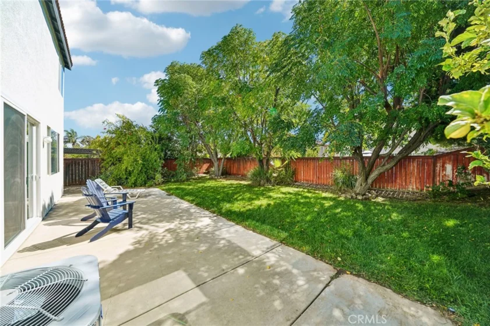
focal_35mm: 12
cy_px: 163
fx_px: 163
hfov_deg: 112.6
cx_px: 245
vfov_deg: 90.0
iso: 100
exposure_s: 1/80
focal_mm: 12
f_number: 8
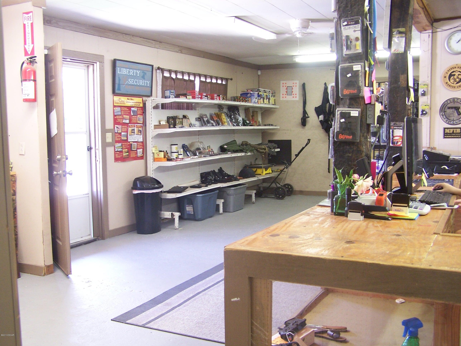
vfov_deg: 37.7
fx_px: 506
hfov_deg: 49.0
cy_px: 173
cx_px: 230
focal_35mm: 38
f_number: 2.8
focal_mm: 6.3
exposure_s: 1/8
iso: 140
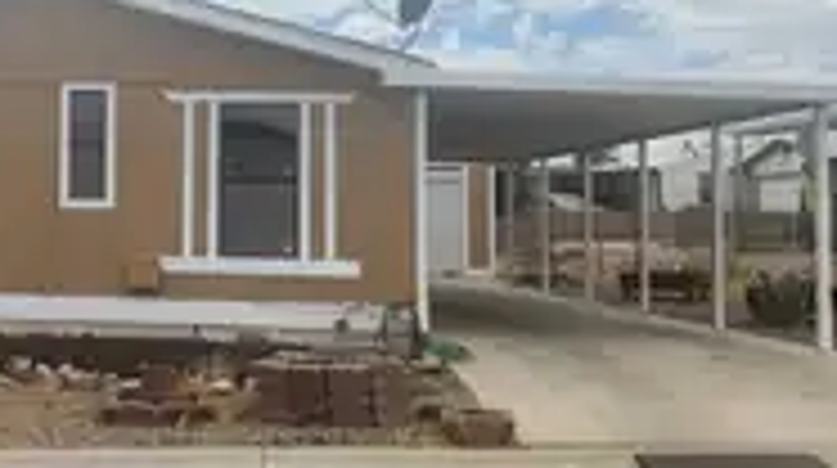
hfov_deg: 36.4
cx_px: 99
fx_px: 1197
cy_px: 130
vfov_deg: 22.0
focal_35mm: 54
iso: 20
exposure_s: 1/3282
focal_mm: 5.4
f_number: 1.8
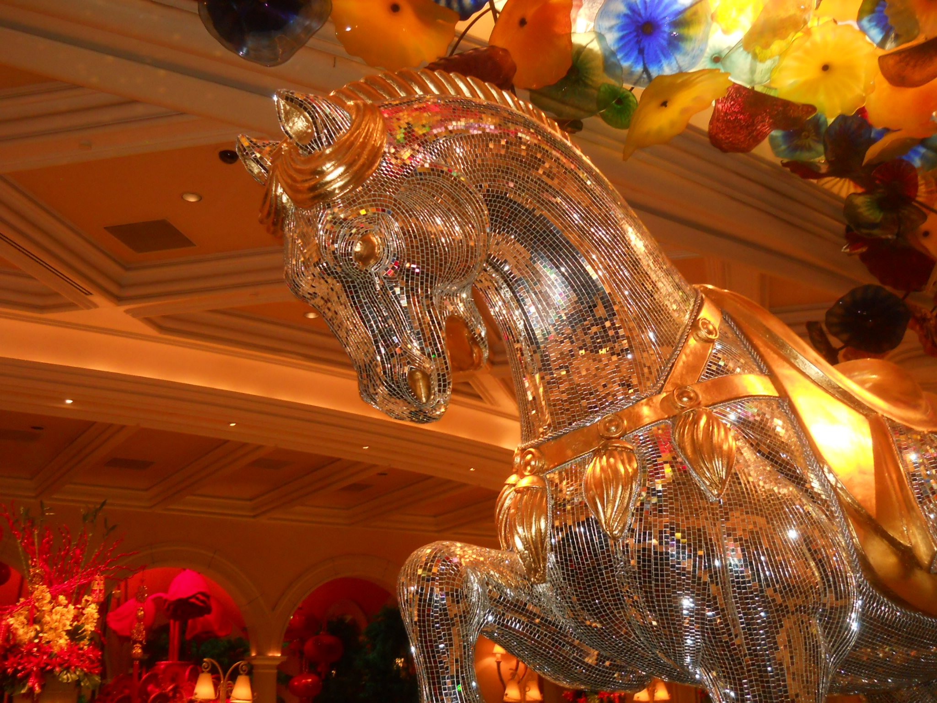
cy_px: 352
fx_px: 1110
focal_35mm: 41
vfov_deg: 35.1
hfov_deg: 45.8
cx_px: 468
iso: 200
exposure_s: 1/30
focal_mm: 6.72
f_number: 3.1
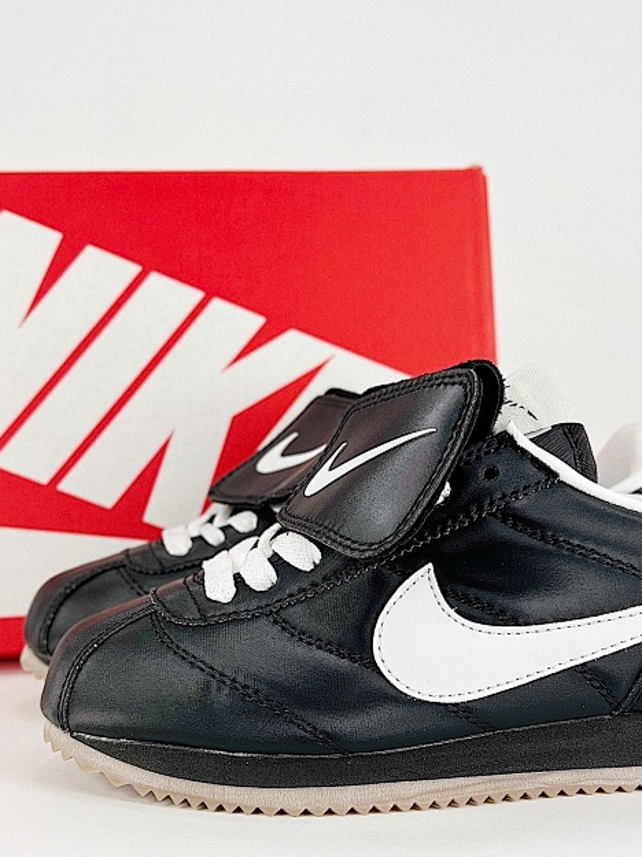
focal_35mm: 45
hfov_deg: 32.2
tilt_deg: -7.5
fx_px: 1113
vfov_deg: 41.6
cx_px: 326
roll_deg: +0.8
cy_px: 556
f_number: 1.5
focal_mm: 5.7
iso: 50
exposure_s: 1/803
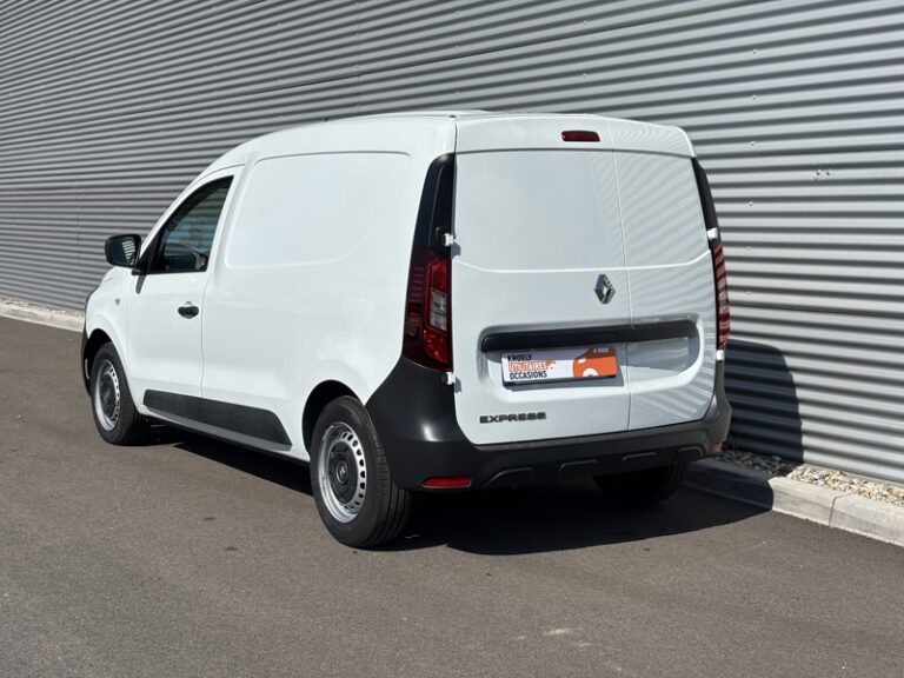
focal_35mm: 52
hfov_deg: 36.8
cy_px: 339
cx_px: 452
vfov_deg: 28.0
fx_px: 1358
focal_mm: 5.96
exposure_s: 1/7194
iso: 40
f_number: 1.6
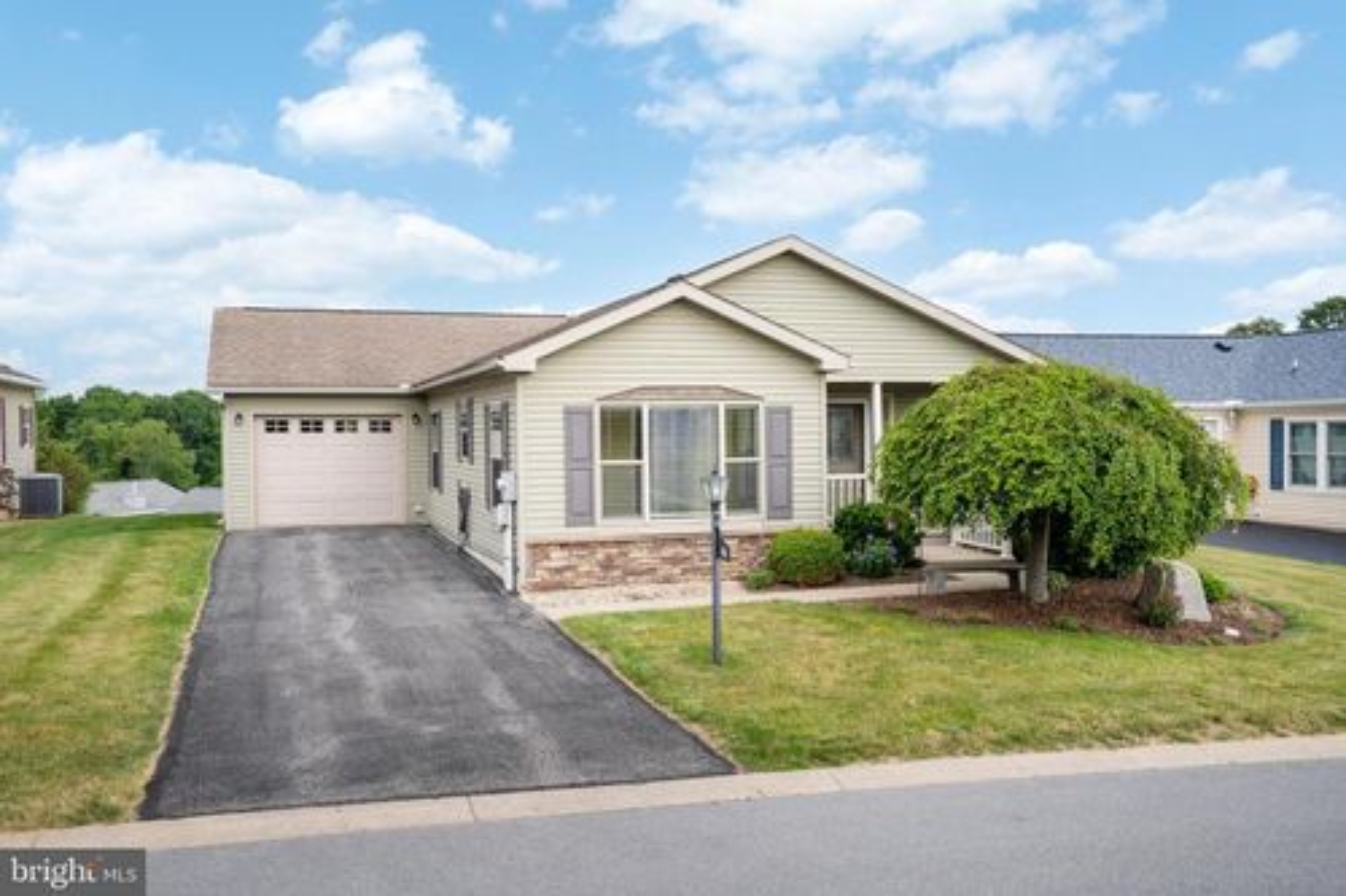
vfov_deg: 38.9
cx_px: 673
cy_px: 448
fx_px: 1271
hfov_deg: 55.8
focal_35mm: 34
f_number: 7.1
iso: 100
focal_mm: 34
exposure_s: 1/50
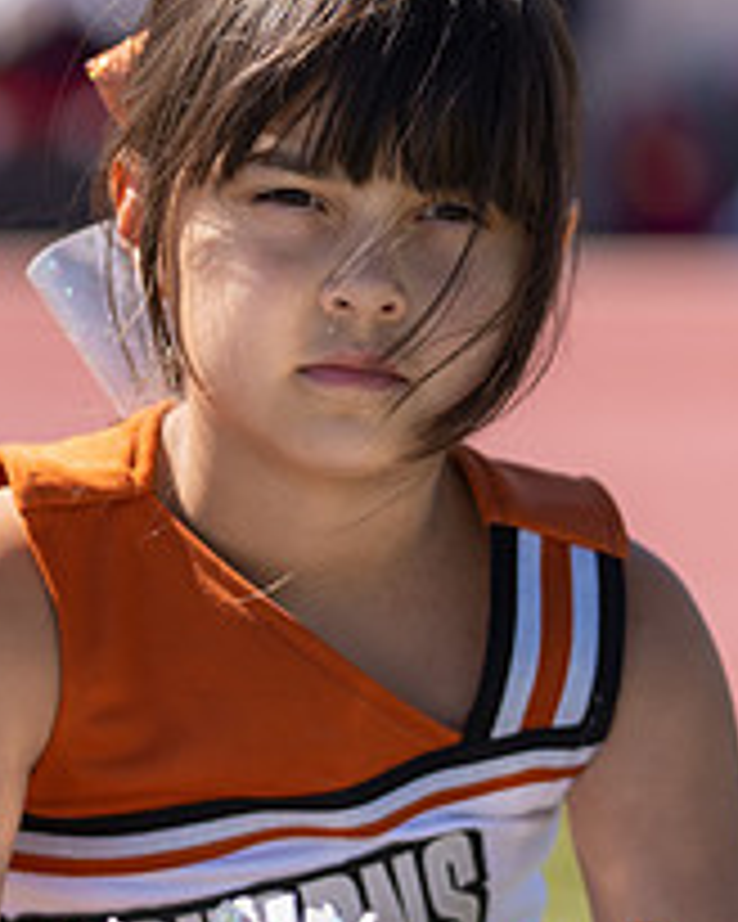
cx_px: 333
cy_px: 457
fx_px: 7235
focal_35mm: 265
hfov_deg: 5.8
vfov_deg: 7.3
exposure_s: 1/1600
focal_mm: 100
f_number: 2.8
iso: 100
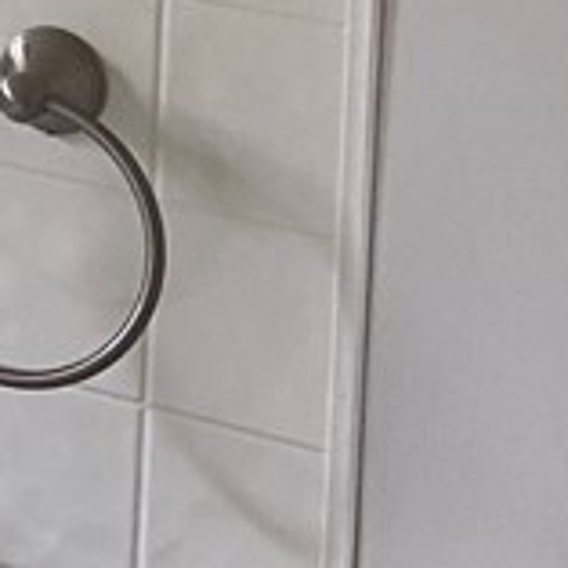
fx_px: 2785
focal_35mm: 150
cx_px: -883
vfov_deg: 10.6
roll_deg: -3.0
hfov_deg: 9.9
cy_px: -590
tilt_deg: -0.9
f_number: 1.8
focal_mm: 4.25
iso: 200
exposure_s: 1/60
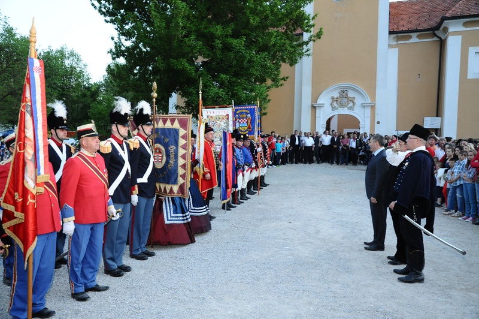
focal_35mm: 30
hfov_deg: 62.0
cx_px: 240
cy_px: 160
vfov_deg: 43.5
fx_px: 399
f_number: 5.6
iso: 3200
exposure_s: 1/60
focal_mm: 30
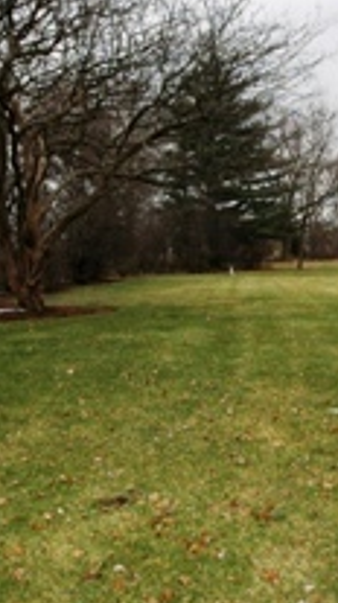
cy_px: 300
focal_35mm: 34
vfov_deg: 58.1
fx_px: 543
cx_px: 254
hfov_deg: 33.9
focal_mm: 10
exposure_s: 1/250
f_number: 8
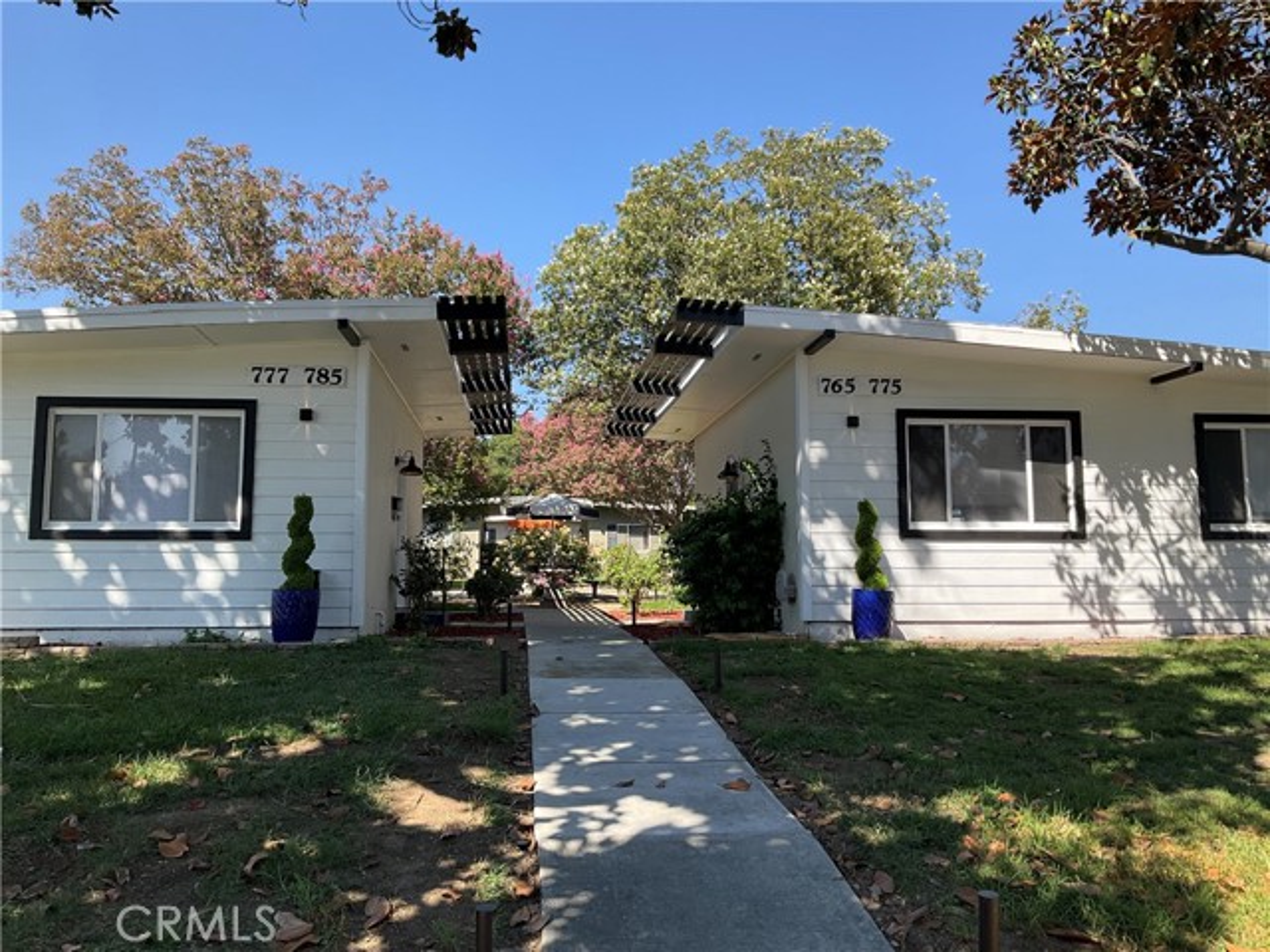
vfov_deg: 48.2
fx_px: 1064
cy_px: 476
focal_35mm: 29
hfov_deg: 61.7
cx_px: 635
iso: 25
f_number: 1.8
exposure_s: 1/816
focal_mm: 3
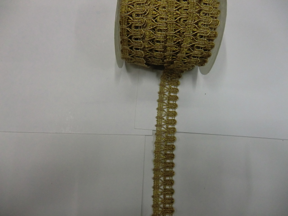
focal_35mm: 24
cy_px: 108
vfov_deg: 56.8
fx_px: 200
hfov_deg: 71.6
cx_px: 144
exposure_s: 1/60
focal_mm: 4.3
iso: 320
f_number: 3.2
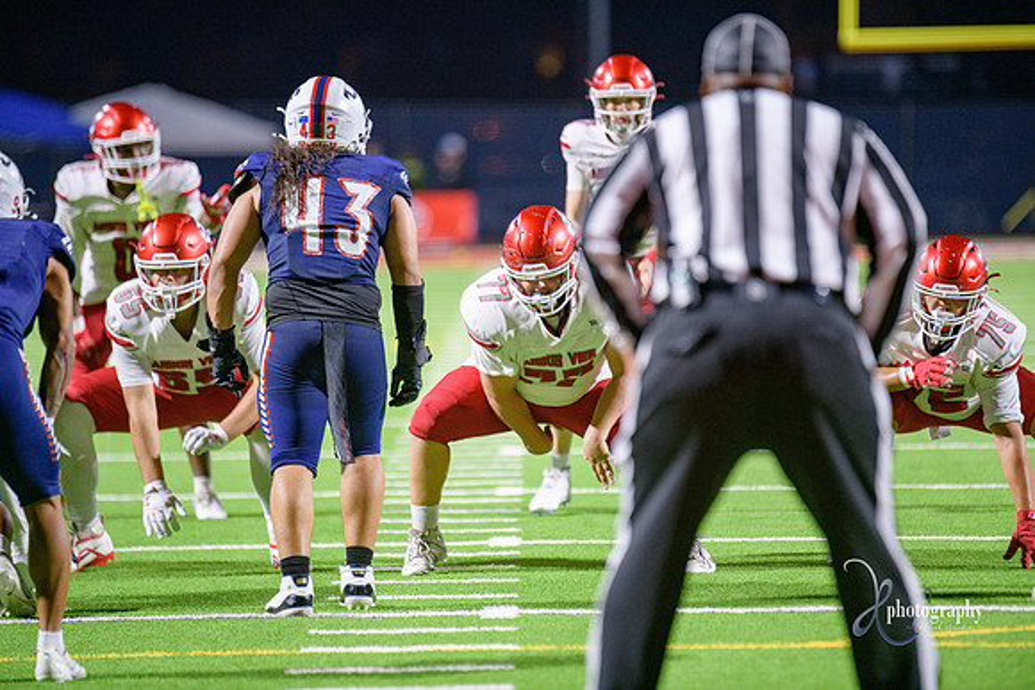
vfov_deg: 4.6
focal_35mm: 300
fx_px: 8627
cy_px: 345
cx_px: 518
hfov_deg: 6.9
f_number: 2.8
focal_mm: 300
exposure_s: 1/250
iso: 2000
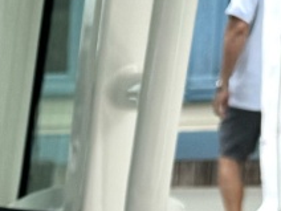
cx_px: -285
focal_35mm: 181
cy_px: 548
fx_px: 1469
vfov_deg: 7.5
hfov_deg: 10.1
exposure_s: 1/3802
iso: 80
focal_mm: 6.76
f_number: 1.78
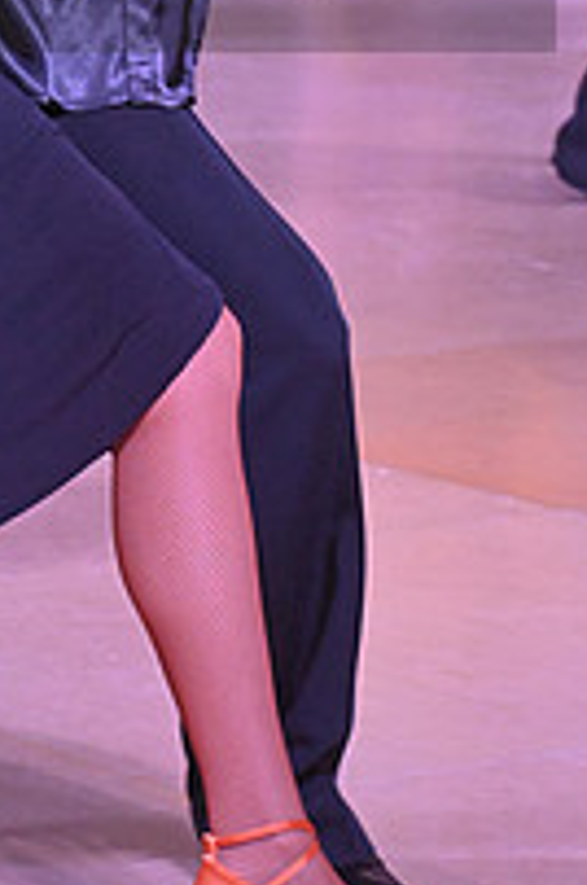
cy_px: -92
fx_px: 6920
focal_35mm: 282
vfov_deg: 7.3
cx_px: -46
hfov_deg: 4.8
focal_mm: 98
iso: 5000
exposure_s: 1/400
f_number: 8
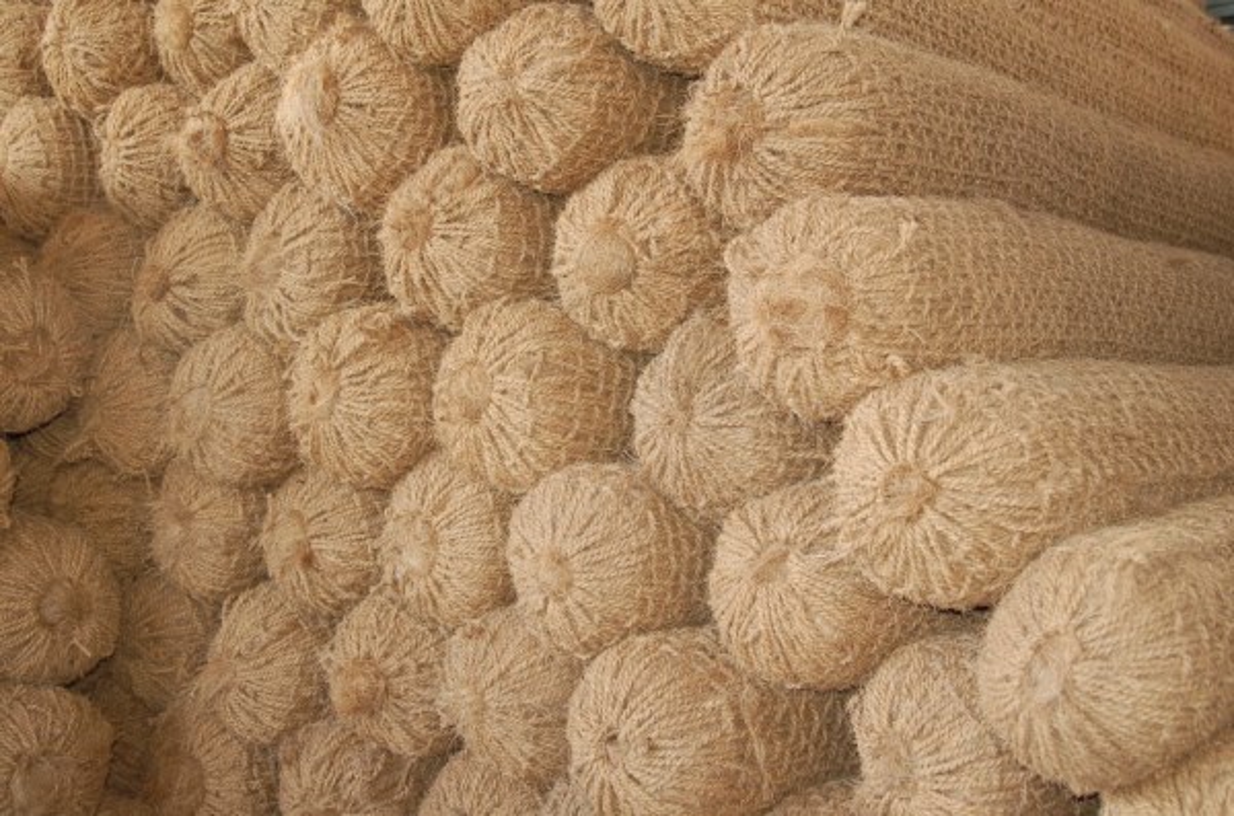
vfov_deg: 31.7
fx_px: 1436
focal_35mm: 42
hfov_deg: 46.5
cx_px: 617
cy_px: 408
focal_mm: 28
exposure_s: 1/80
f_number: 2.8
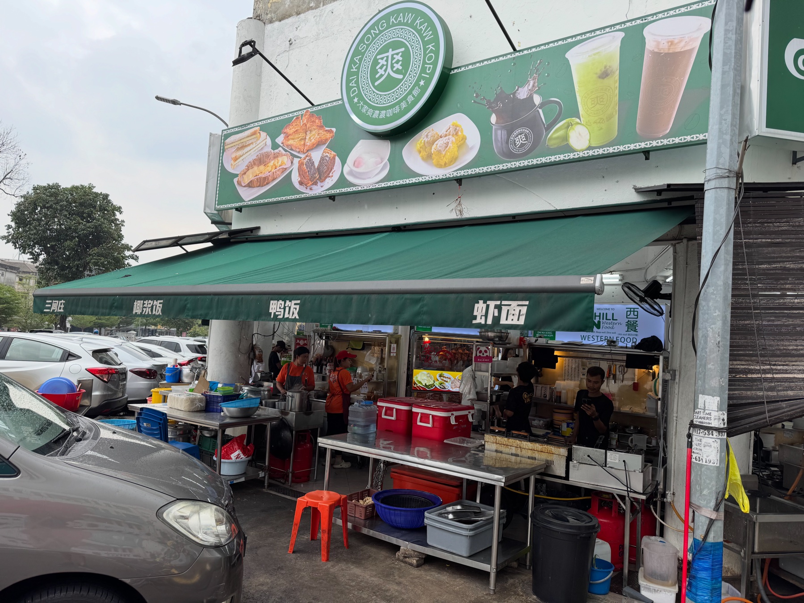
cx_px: 402
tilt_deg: +3.0
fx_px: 557
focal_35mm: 24
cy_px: 302
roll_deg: -4.9
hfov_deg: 71.6
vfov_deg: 56.8
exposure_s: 1/1094
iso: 80
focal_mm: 6.76
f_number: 1.78
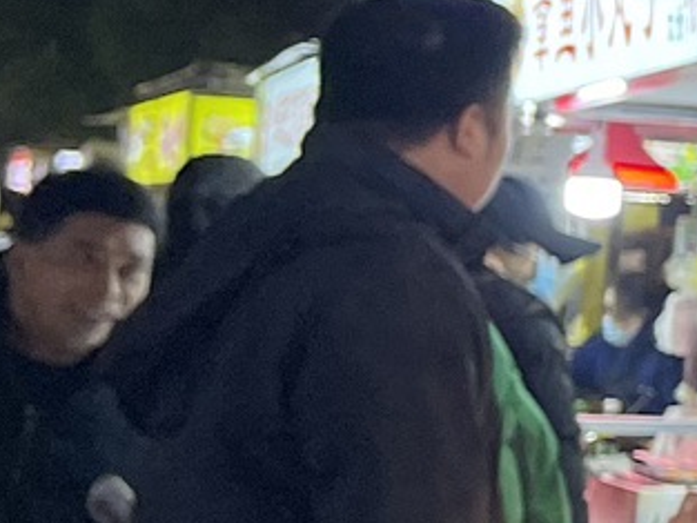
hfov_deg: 9.8
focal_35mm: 166
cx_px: 1891
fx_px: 3344
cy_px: 167
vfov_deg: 8.9
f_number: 1.6
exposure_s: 1/100
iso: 100
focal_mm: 5.1
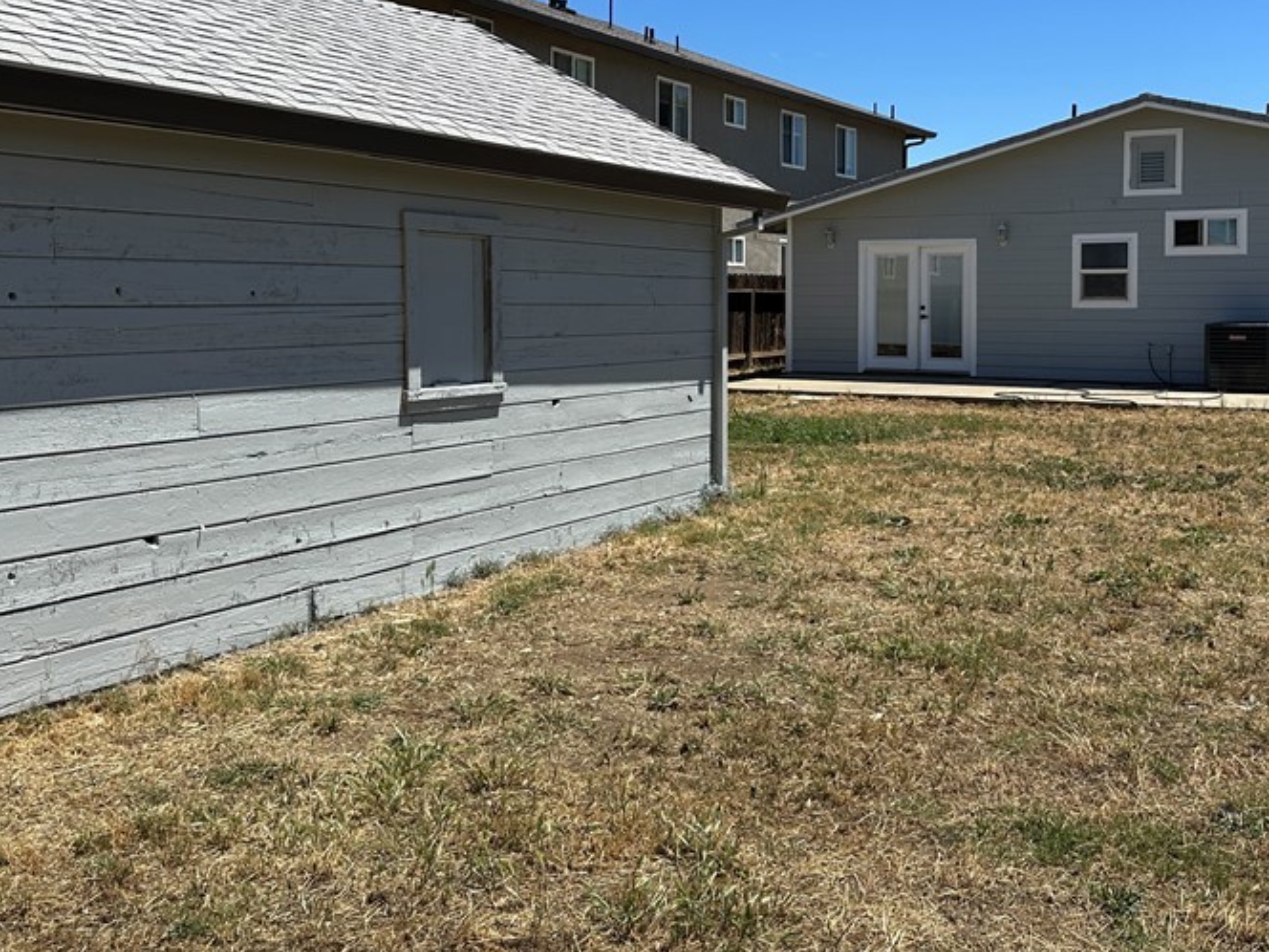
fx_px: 1356
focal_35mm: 37
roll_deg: -0.4
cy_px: 327
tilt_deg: -1.6
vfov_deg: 38.3
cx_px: 751
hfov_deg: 49.9
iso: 80
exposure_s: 1/5525
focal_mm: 6.86
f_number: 1.78
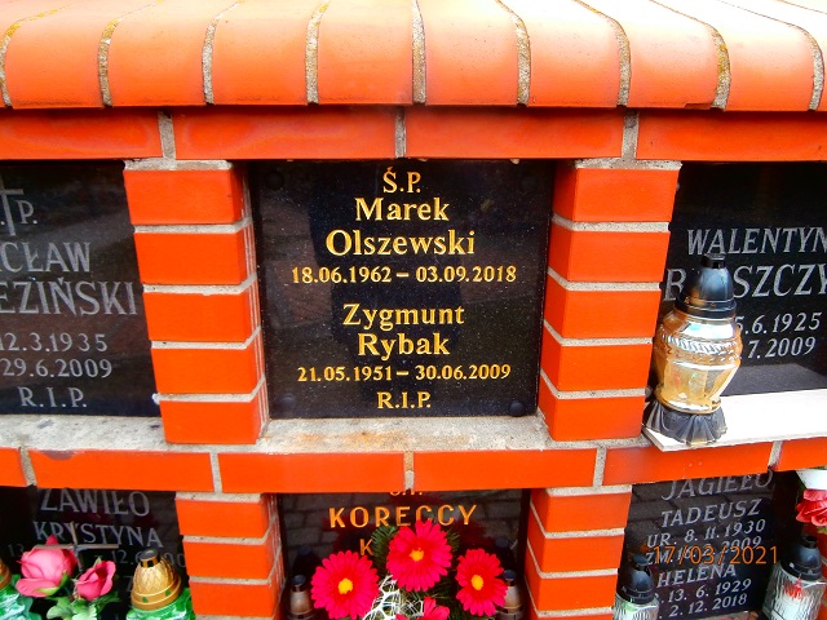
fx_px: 597
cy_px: 310
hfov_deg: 69.4
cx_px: 414
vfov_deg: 54.9
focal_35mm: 25
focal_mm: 4.43
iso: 100
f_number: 3.2
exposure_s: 1/125
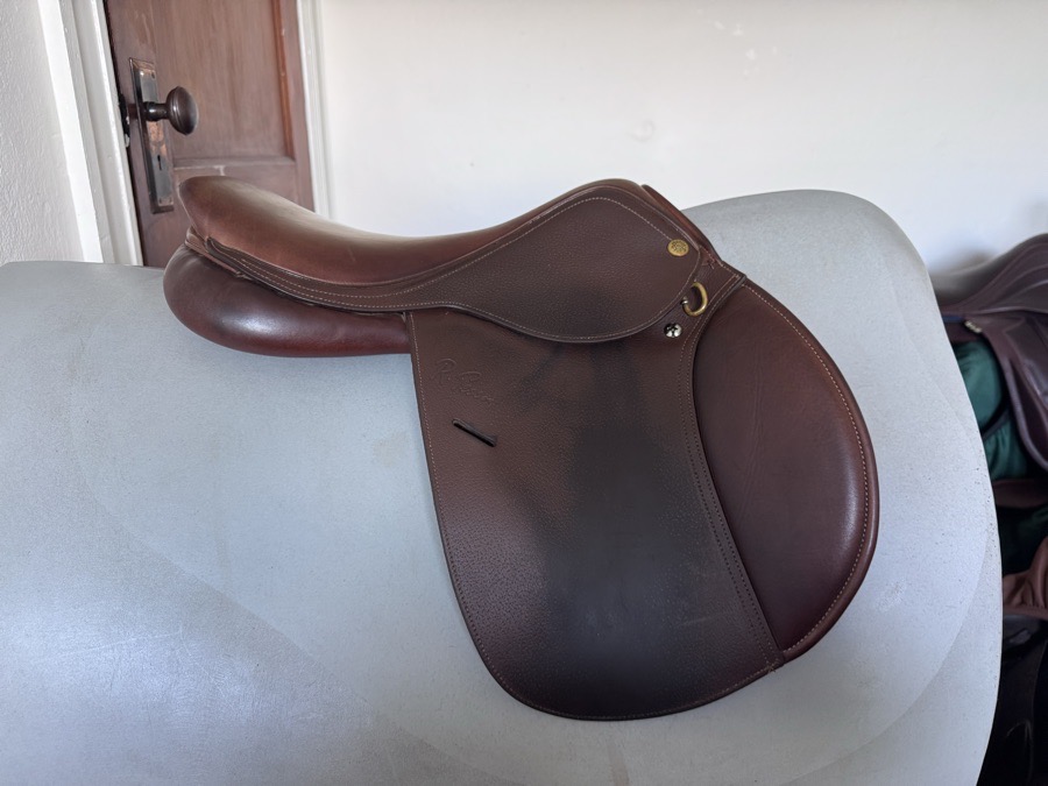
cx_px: 524
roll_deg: +0.3
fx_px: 727
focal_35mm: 24
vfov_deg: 56.8
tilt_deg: -18.8
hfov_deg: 71.6
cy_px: 393
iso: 200
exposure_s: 1/83
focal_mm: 6.76
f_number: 1.78
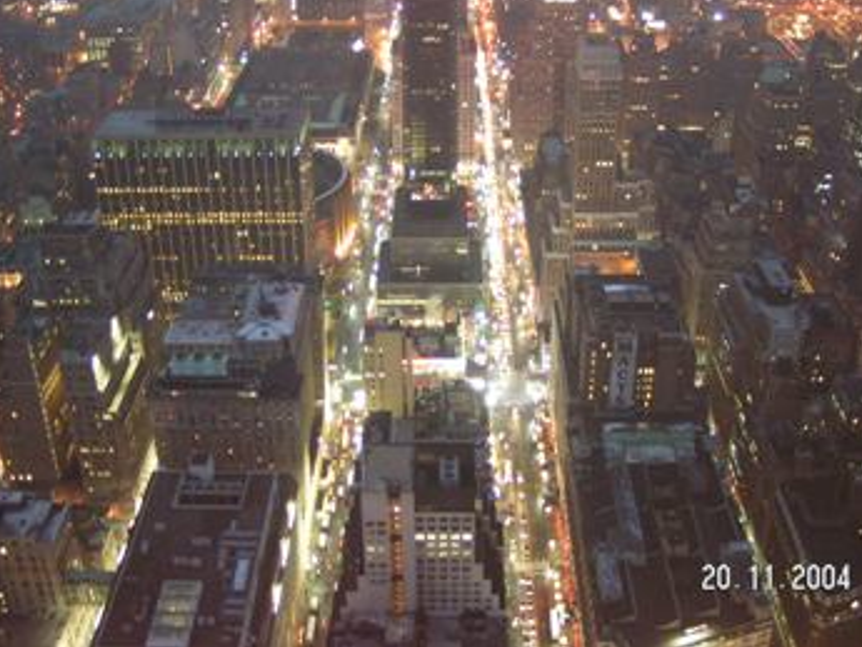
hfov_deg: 42.9
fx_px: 1096
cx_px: 435
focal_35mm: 44
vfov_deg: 32.8
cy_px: 275
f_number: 2.8
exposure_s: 1/1.6
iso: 200
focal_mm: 5.8
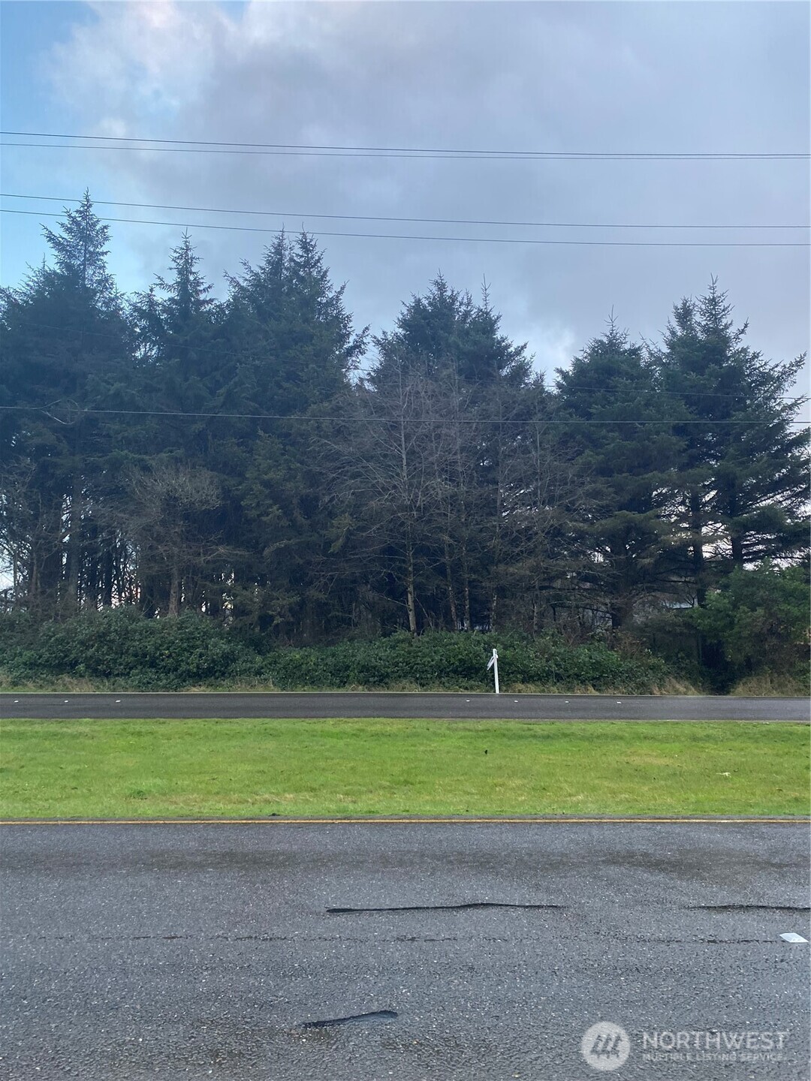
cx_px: 406
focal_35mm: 26
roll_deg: +0.5
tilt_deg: +5.0
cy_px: 540
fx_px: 812
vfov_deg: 67.3
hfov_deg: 53.1
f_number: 1.8
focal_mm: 4.25
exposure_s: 1/121
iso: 100
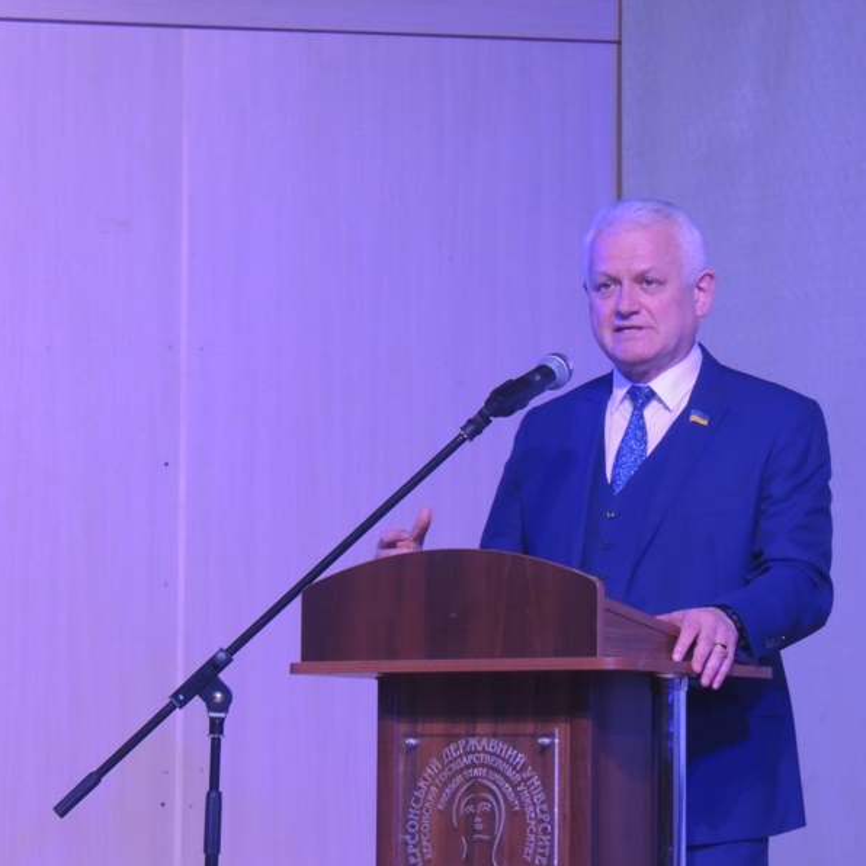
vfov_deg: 10.2
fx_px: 4868
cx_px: 552
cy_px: 433
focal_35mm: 172
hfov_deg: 10.2
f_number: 4.4
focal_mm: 25.8
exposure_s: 1/25
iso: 800
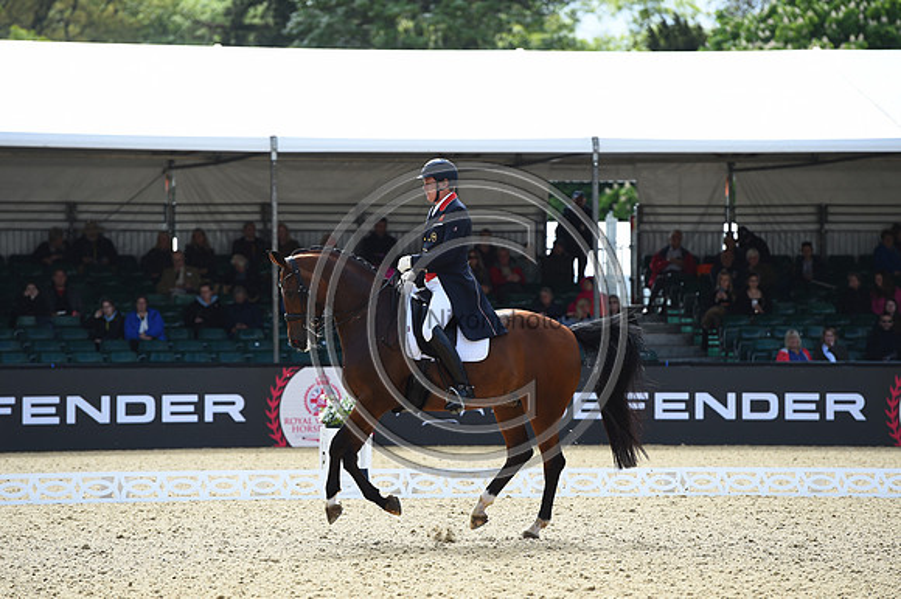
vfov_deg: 7.4
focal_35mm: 185
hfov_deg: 11.1
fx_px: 4627
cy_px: 300
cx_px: 450
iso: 320
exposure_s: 1/1250
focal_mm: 185
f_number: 4.5
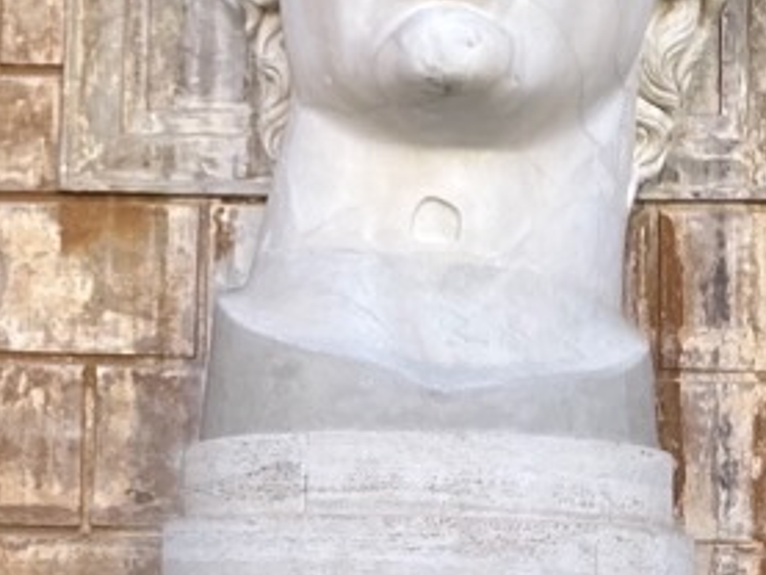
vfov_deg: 17.4
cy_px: 318
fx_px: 1882
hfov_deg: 22.9
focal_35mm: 85
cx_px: 221
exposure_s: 1/413
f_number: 1.9
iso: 25
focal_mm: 2.69
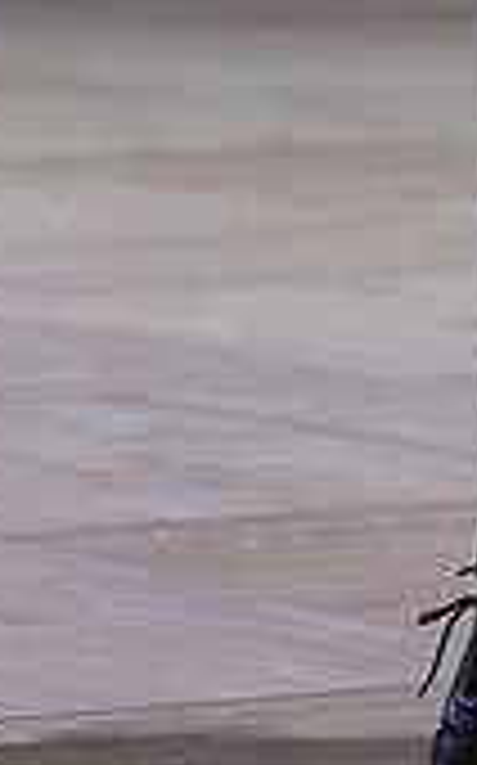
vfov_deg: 5.4
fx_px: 8063
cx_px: -277
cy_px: -374
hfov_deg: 3.4
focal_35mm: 387
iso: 500
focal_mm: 111
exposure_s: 1/400
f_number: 4
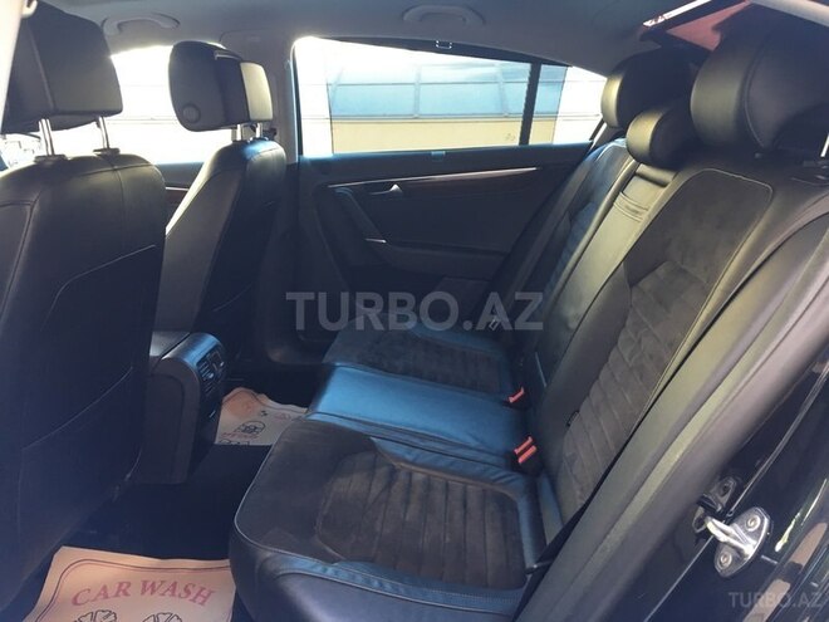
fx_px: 695
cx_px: 414
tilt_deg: -16.4
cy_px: 311
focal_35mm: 29
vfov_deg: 48.2
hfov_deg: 61.7
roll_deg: +0.8
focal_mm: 4.15
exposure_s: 1/33
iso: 80
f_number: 2.2
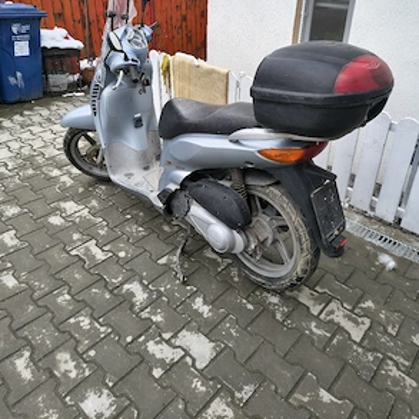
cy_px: 134
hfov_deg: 55.6
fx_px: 397
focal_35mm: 29
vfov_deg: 54.3
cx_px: 206
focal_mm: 5.56
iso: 272
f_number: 1.8
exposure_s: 1/100
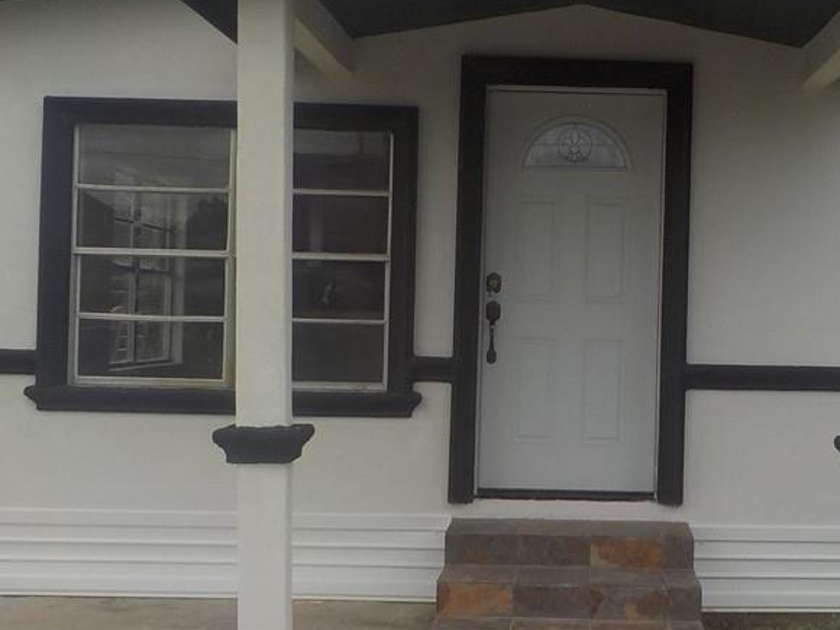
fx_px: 1286
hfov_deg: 35.6
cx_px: 602
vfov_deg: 27.5
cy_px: 304
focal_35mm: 53
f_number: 3.3
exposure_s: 1/1250
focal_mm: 4.1
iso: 125
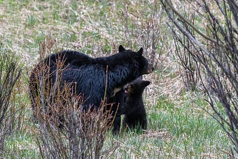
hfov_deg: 2.5
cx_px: 148
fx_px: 5365
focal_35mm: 811
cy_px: 75
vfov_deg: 1.7
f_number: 9
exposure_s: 1/1600
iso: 4500
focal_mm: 600
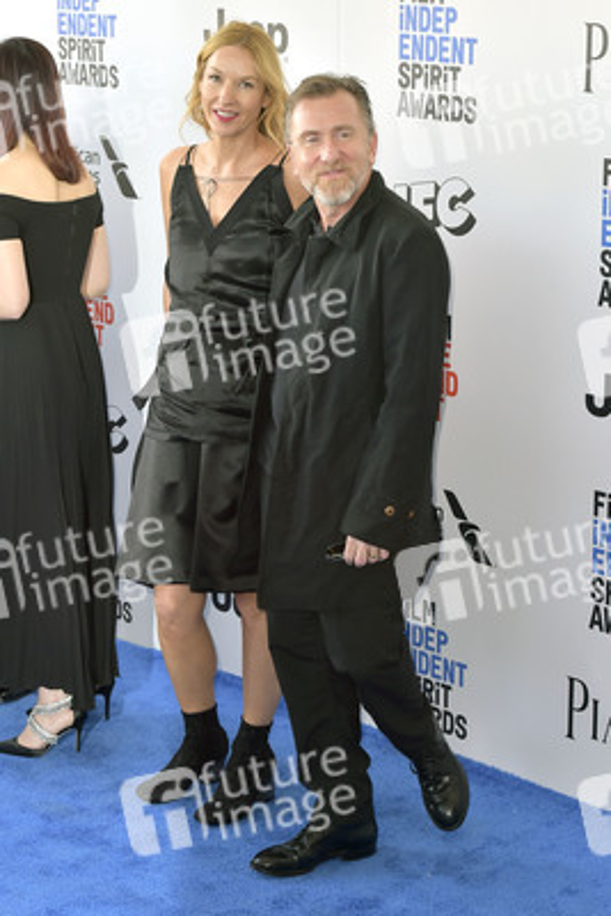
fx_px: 1780
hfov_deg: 19.5
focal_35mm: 70
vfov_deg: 28.8
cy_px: 458
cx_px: 306
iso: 500
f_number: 6.3
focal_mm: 70
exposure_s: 1/320
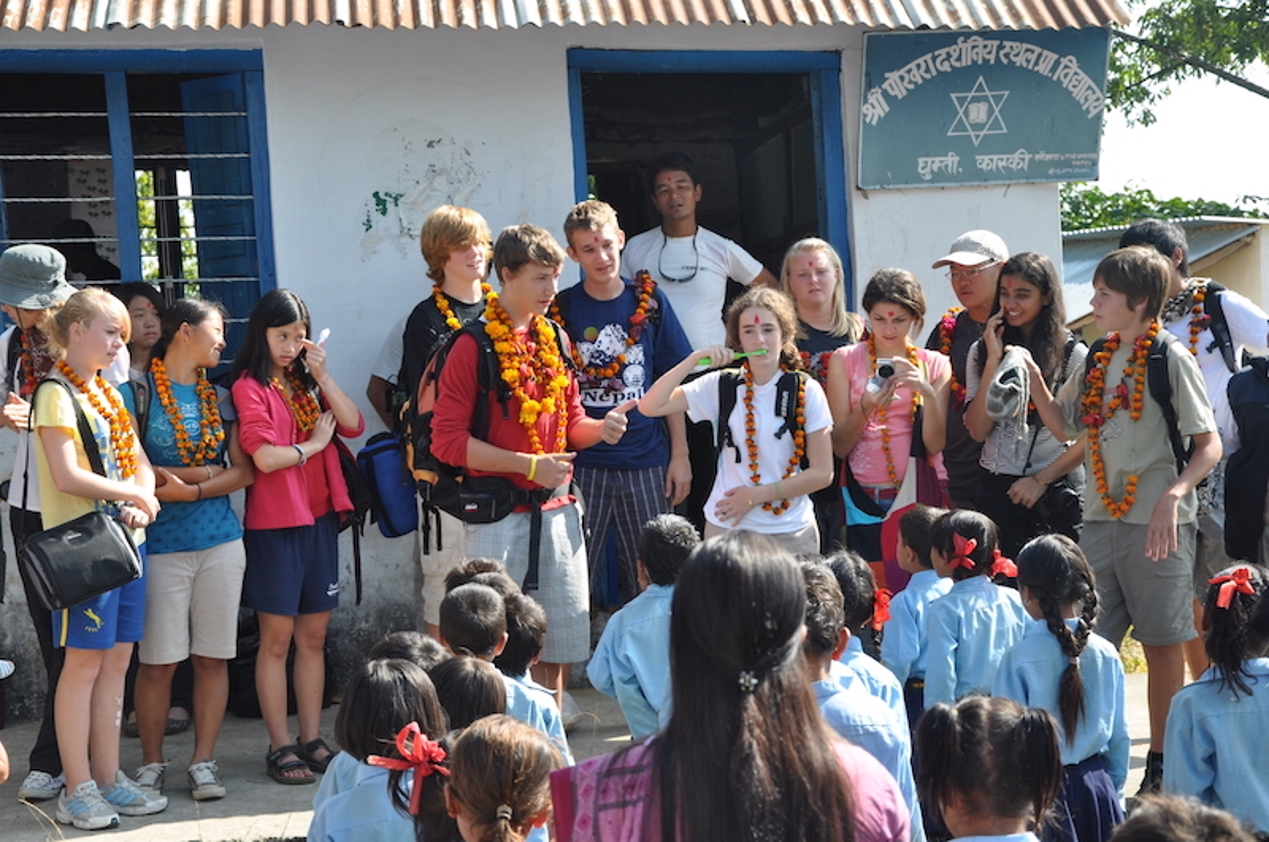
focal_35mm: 75
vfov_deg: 18.1
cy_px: 421
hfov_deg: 27.0
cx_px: 634
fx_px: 2640
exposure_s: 1/200
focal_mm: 50
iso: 200
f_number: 7.1
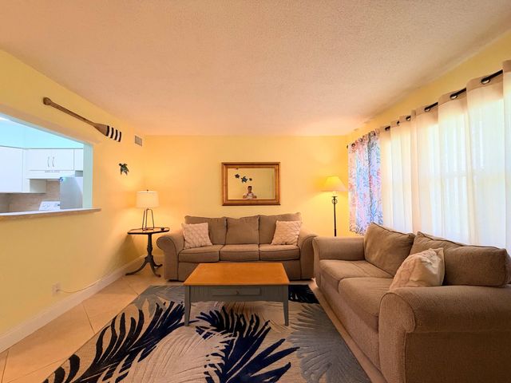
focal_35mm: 14
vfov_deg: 85.7
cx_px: 256
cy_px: 192
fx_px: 207
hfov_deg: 102.1
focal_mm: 2.22
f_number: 2.2
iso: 320
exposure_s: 1/60
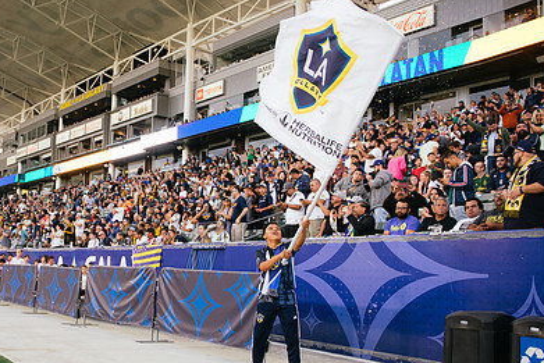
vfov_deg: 33.3
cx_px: 181
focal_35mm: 40
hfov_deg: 47.6
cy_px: 222
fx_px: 605
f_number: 2.8
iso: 400
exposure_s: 1/320
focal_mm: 27
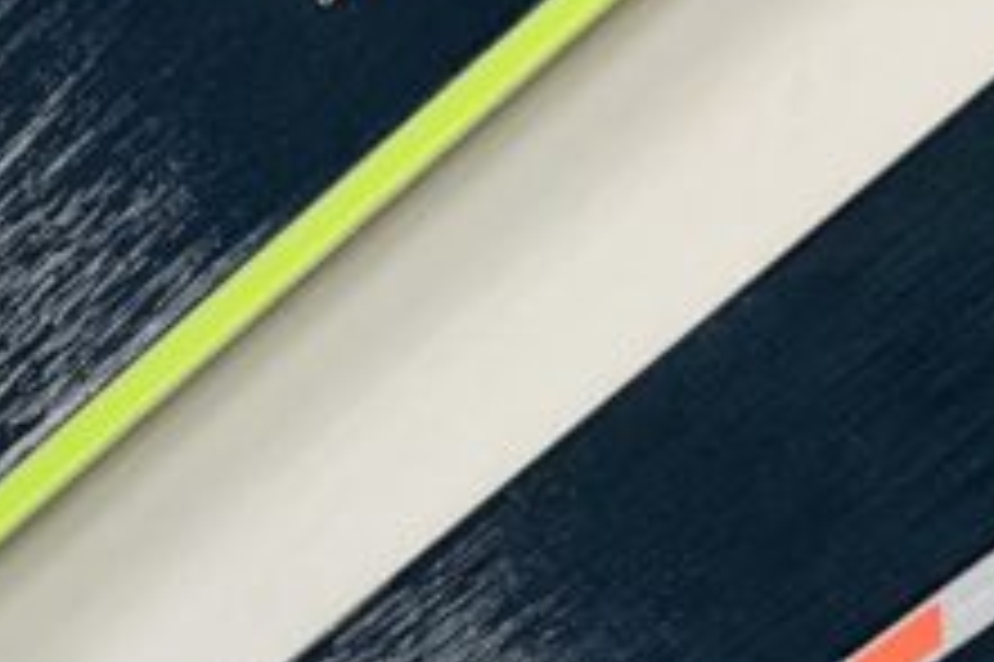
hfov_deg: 19.6
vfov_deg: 13.3
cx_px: -436
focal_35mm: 92
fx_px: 2538
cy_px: 1205
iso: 80
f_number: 1.8
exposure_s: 1/50
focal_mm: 4.25
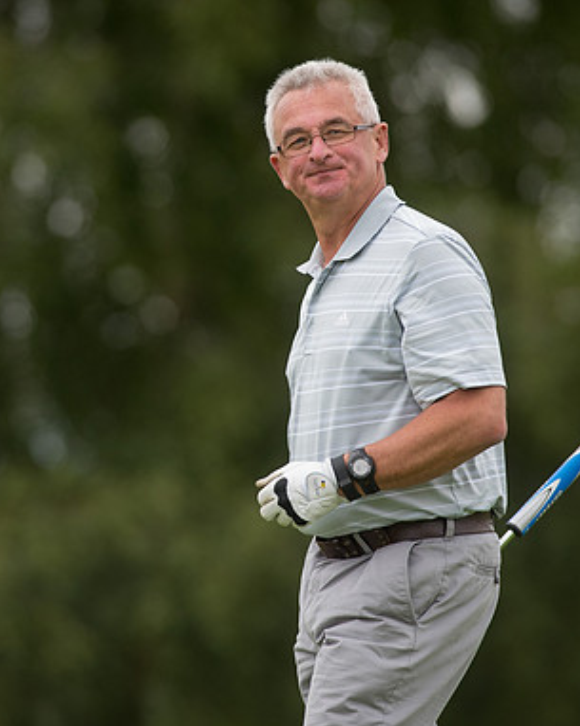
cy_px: 304
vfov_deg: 3.9
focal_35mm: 497
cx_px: 225
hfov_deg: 3.1
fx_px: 10677
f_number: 4
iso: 800
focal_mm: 300
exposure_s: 1/2500
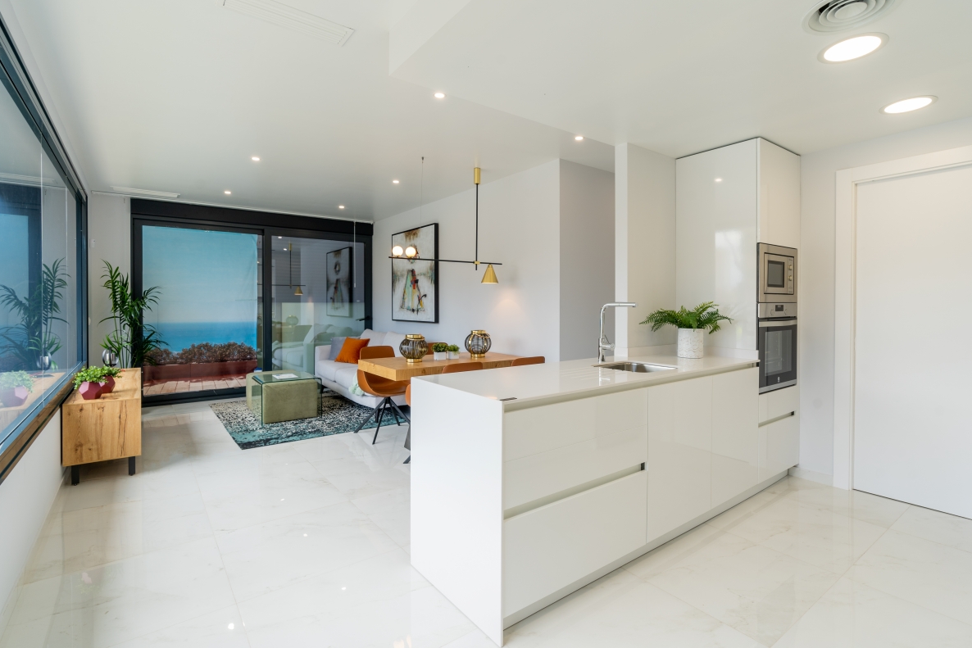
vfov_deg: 70.4
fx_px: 459
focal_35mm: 17
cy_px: 314
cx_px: 511
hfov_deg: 93.2
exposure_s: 1/13
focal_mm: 16
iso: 100
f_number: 9
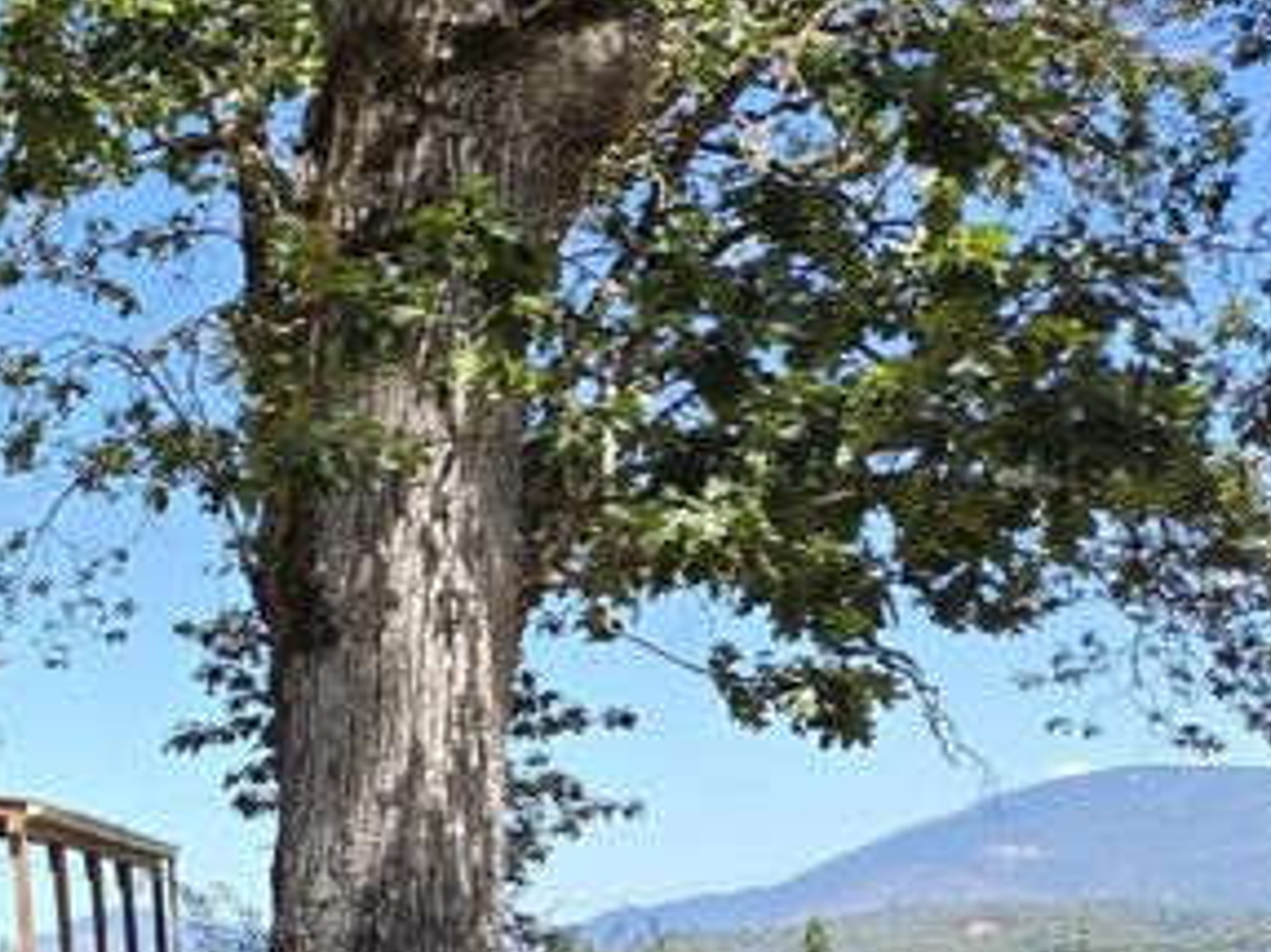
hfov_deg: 19.5
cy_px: 952
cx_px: -824
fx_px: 3010
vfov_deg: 17.6
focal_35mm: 82
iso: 25
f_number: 1.8
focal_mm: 5.4
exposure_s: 1/628
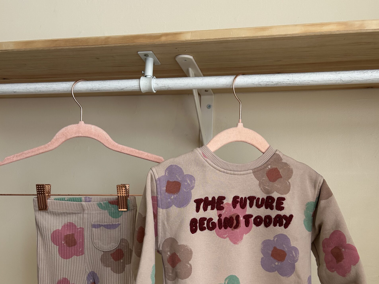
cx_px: 191
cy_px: 213
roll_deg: -1.5
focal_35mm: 35
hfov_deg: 52.6
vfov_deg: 39.6
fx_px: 383
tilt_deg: -3.2
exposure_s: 1/247
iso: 40
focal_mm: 5.7
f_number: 1.5
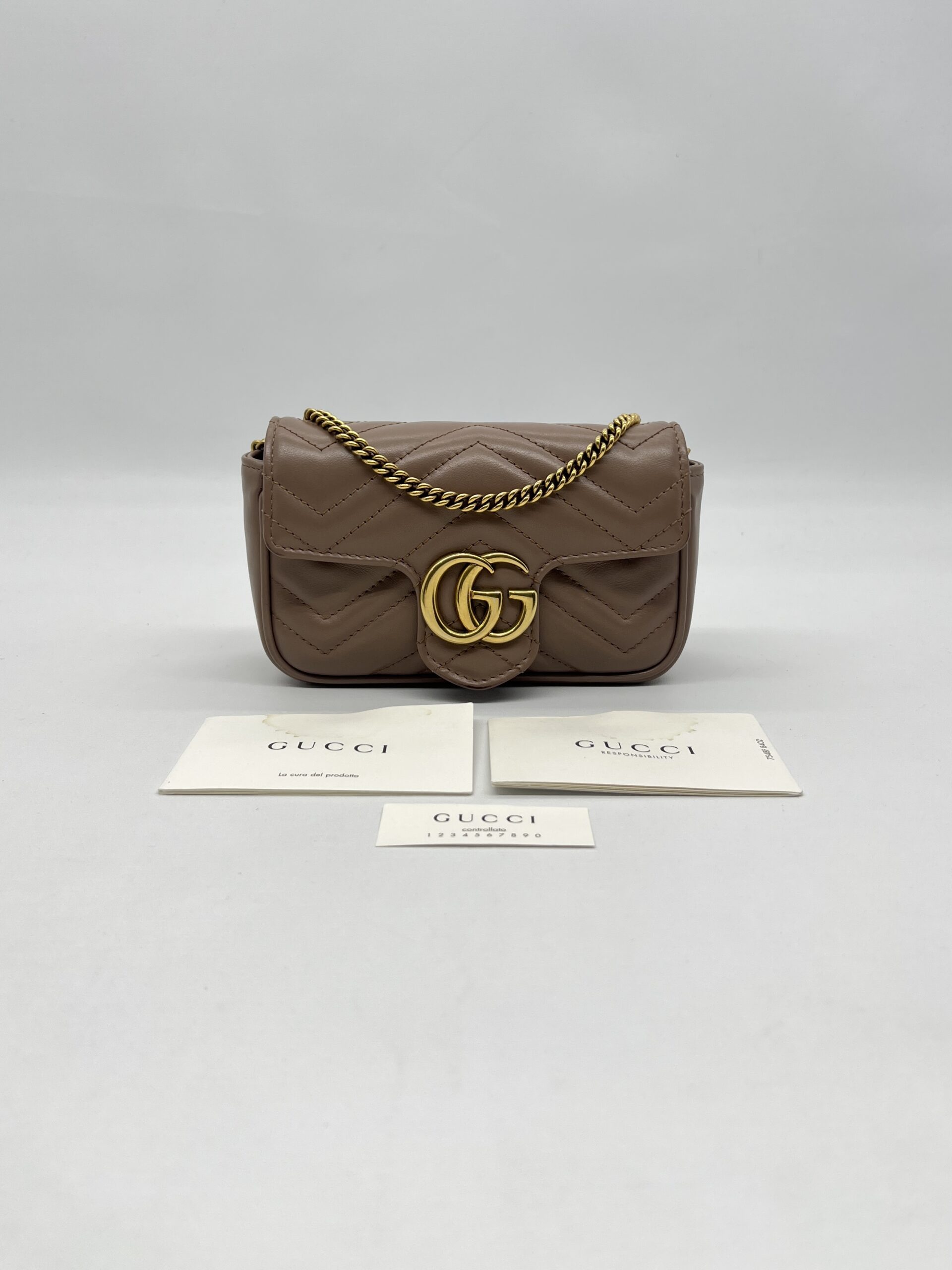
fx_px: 953
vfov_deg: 67.3
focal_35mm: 26
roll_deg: +0.2
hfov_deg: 53.1
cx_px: 476
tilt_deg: -11.7
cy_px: 635
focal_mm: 5.7
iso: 40
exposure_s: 1/213
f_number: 1.5
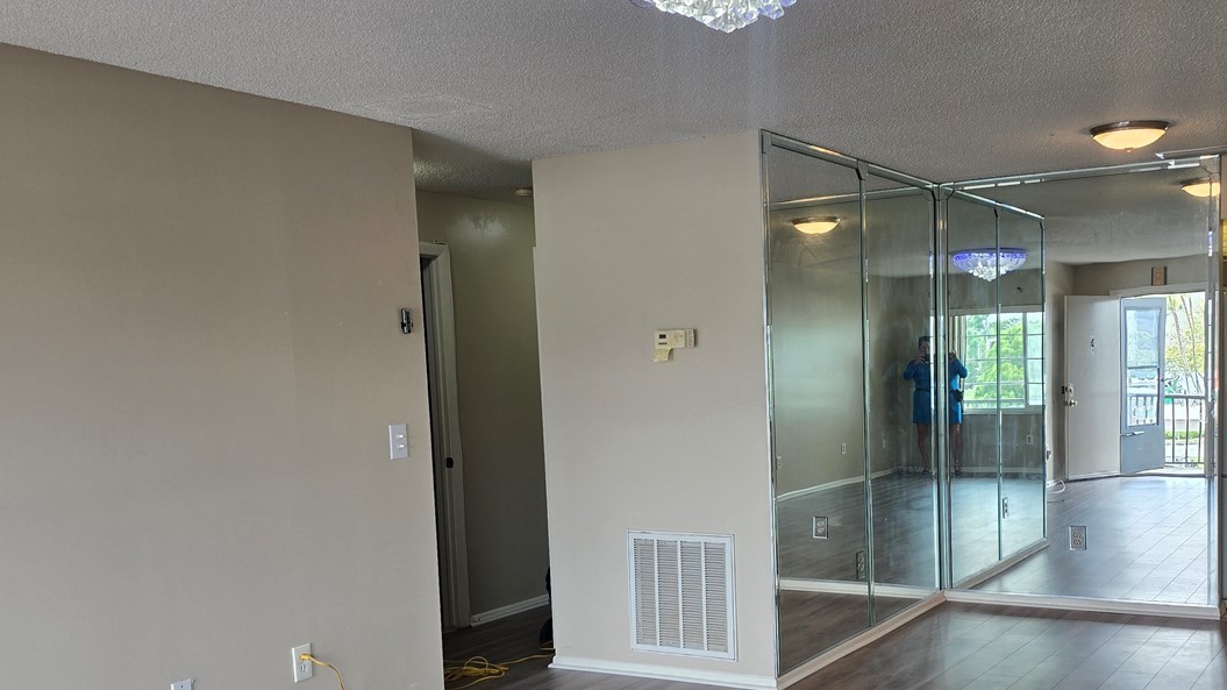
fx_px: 1236
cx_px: 705
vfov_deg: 31.0
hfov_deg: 52.6
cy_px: 454
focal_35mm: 38
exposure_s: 1/60
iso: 20
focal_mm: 6.3
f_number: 1.7
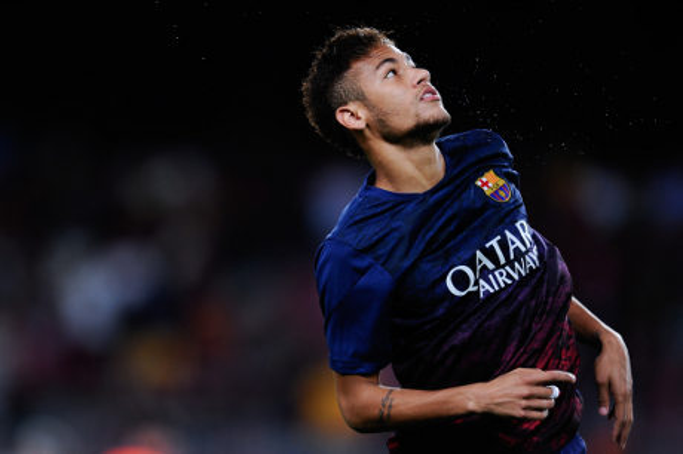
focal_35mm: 400
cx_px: 342
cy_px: 227
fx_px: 7583
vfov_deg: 3.4
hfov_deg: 5.2
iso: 1600
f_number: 2.8
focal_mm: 400
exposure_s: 1/1000
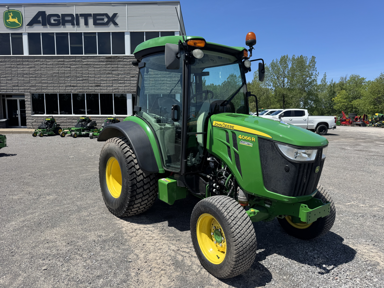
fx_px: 266
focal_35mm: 24
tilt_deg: -4.1
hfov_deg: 71.6
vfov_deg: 56.8
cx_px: 192
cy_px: 144
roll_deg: +0.9
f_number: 1.78
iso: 80
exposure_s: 1/3413
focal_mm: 6.76
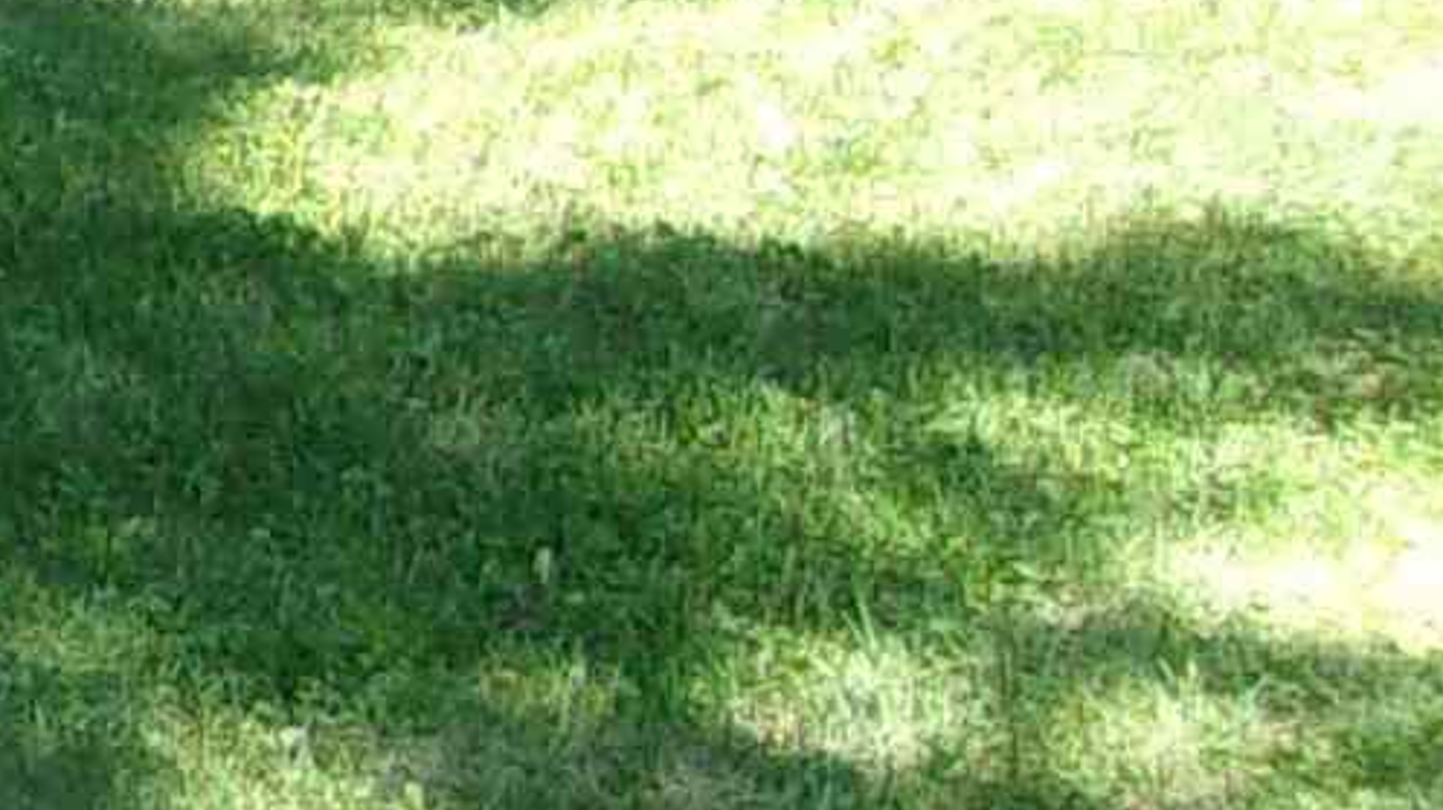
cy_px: -392
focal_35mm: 182
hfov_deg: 10.0
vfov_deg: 6.6
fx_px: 6960
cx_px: -2262
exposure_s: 1/200
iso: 80
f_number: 3
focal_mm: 4.9
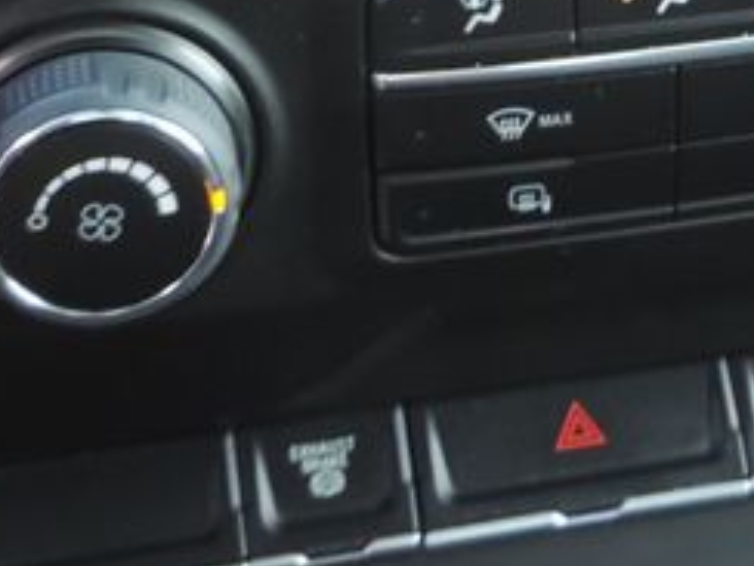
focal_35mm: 126
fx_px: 2745
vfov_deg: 11.3
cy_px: -294
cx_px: 896
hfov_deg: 15.1
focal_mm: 4.3
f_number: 3
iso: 110
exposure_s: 1/30
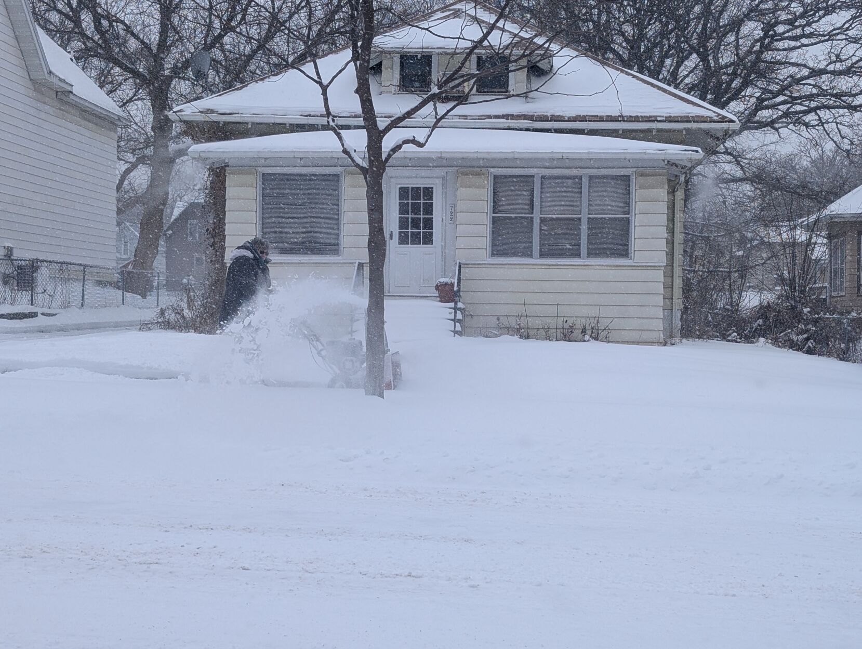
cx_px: 431
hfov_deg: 38.9
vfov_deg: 29.7
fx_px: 1222
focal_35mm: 49
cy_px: 324
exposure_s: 1/1012
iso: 27
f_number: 1.68
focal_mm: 6.9
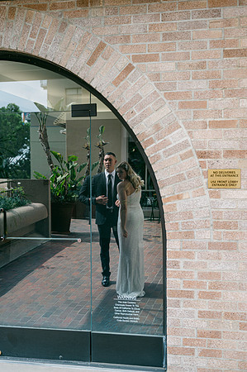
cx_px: 124
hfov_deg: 26.9
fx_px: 516
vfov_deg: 39.6
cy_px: 186
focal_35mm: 50
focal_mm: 50
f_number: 4
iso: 100
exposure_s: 1/200
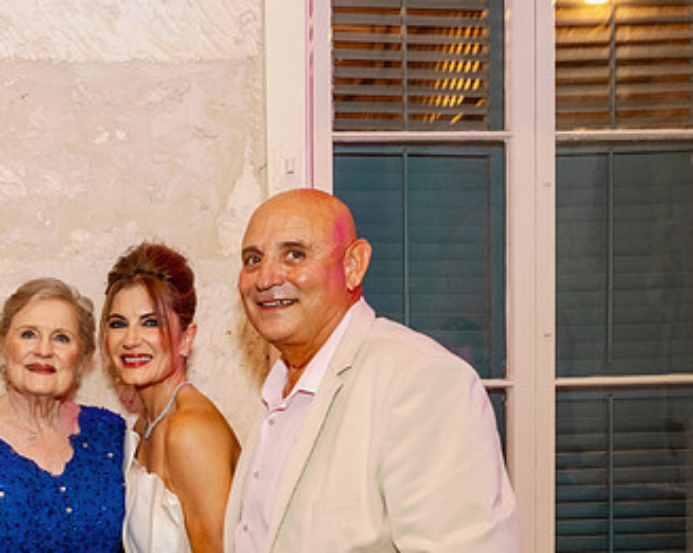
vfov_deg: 30.2
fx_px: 1004
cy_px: 422
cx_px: 87
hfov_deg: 36.1
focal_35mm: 49
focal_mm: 24
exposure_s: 1/100
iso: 2000
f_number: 3.5
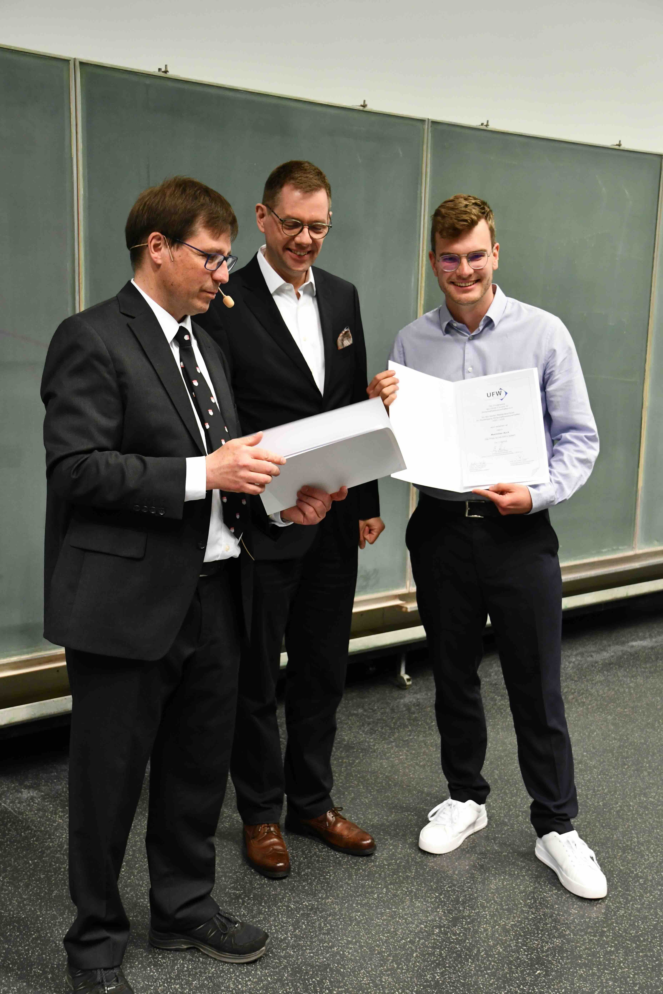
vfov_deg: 46.4
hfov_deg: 31.9
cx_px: 332
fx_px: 1160
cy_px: 497
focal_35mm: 42
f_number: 3.5
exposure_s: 1/50
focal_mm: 28
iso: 1600
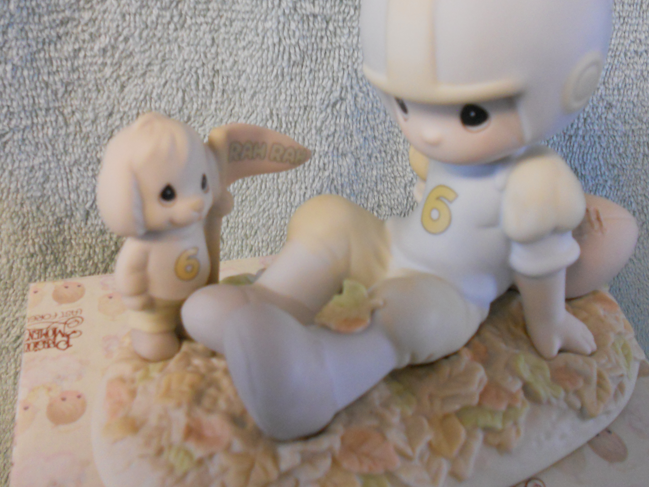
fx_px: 750
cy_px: 228
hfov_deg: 46.8
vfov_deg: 35.9
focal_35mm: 40
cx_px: 348
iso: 400
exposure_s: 1/30
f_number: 3.5
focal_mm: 5.8
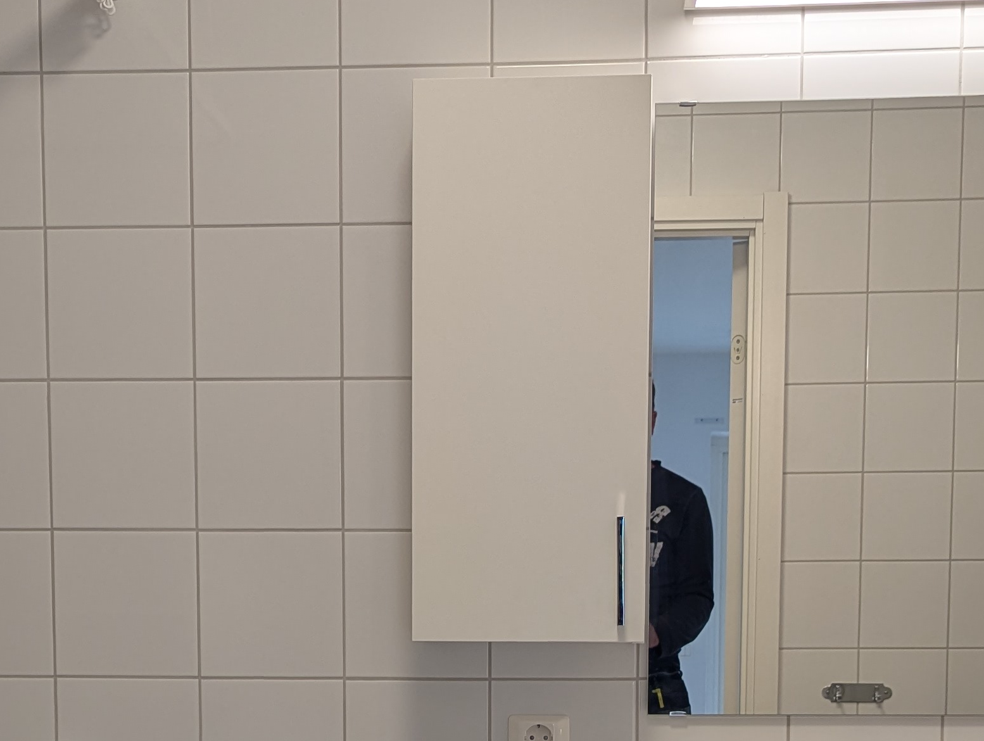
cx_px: 451
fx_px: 1793
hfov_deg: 30.7
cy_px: 797
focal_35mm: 63
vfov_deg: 22.2
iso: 40
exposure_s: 1/50
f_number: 1.85
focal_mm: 6.81
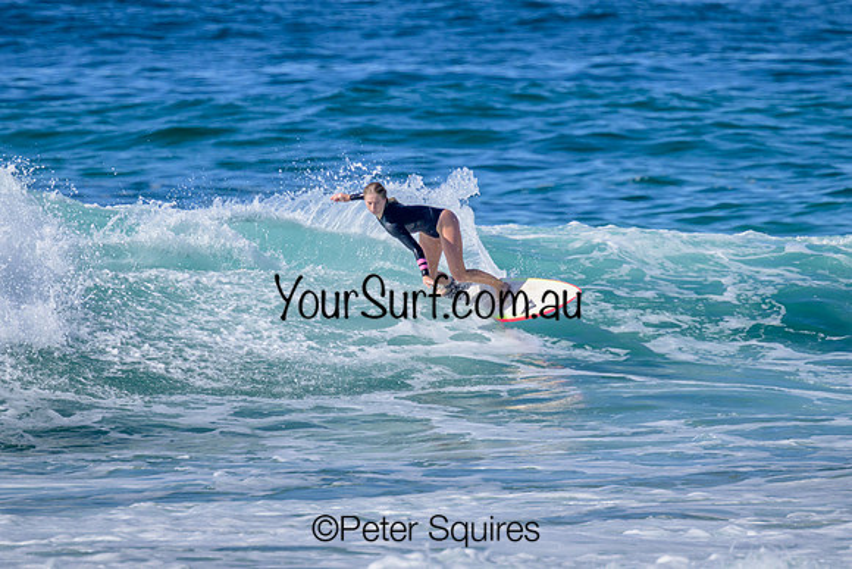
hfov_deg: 2.2
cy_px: 229
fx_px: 22255
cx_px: 436
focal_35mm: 940
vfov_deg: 1.5
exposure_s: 1/2000
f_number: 11
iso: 900
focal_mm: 690
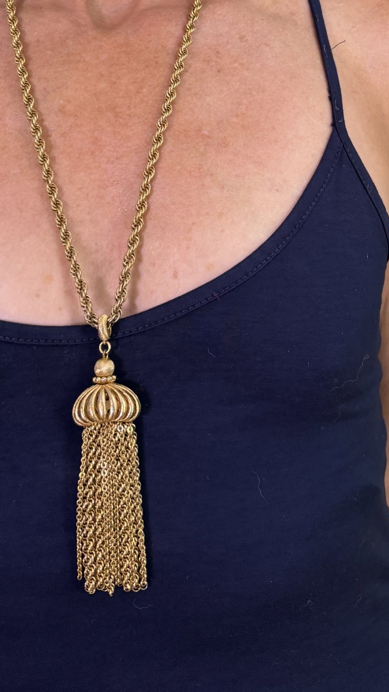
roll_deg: +0.5
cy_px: 338
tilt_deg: -2.2
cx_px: 125
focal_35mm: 27
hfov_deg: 42.3
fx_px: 495
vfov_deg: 69.8
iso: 200
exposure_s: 1/62
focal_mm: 6.76
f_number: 1.78
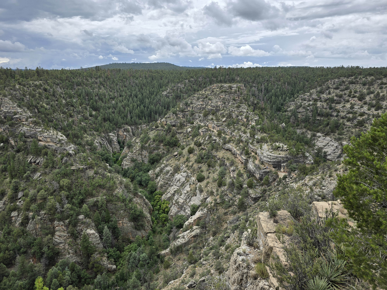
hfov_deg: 73.9
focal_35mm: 23
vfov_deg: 58.9
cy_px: 145
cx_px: 194
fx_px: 257
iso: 12
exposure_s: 1/619
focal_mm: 6.3
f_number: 1.7
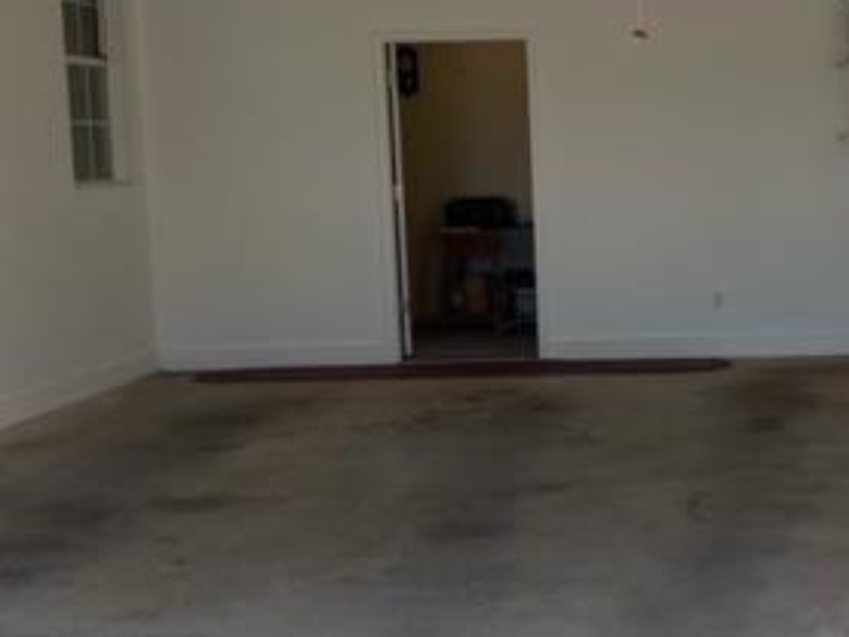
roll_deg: +0.2
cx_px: 785
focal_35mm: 67
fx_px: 1644
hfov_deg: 27.8
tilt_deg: -6.6
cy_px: 312
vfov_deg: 21.9
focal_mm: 3
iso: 16
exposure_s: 1/400
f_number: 1.8
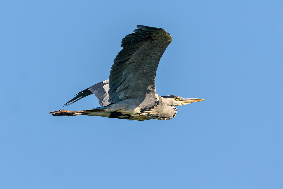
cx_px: 142
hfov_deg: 2.3
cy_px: 94
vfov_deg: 1.5
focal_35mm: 900
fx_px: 7074
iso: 280
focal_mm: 600
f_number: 8
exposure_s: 1/1250
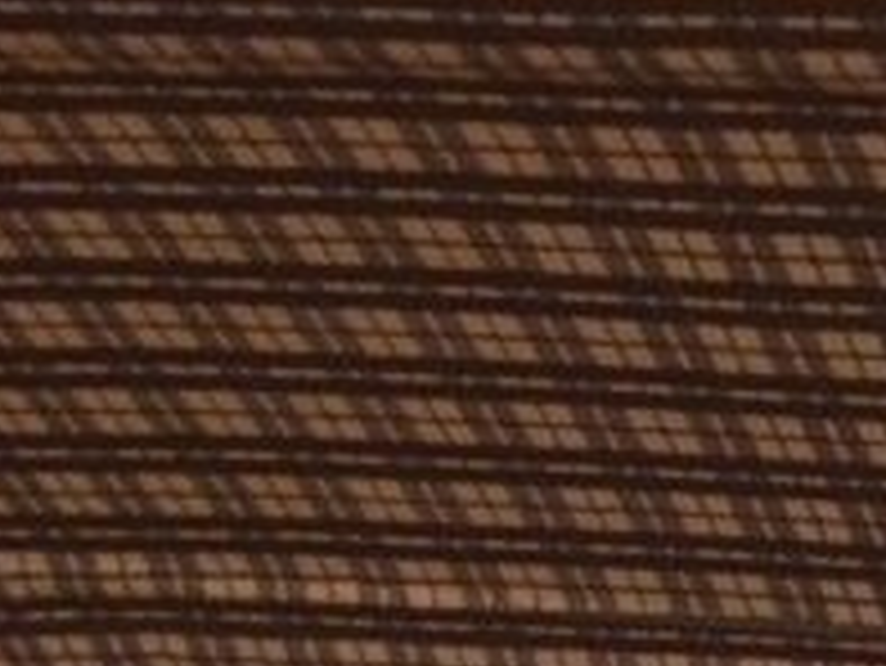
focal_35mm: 94
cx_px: 1403
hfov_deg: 18.1
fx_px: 2407
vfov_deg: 14.9
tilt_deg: -57.7
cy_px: 914
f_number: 2.2
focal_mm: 4.15
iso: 500
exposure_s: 1/17
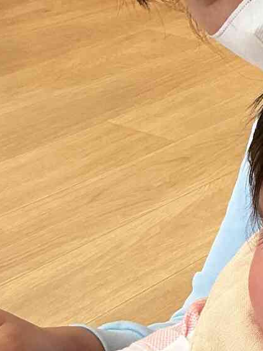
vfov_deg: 15.8
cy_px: 336
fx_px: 1247
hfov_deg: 11.8
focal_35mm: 123
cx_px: 297
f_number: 1.8
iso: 25
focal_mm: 3
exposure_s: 1/120
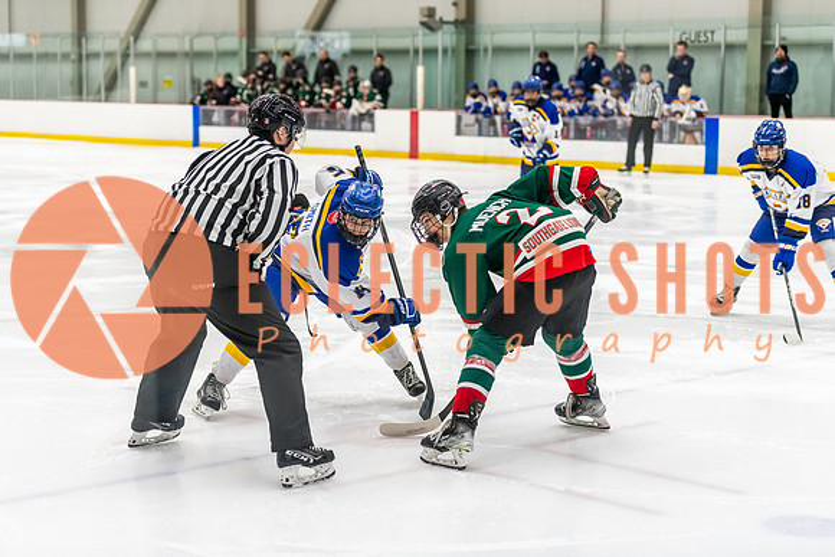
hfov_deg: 28.2
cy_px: 278
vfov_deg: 19.0
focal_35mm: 72
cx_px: 418
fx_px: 1663
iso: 4000
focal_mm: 70
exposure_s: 1/800
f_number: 2.8
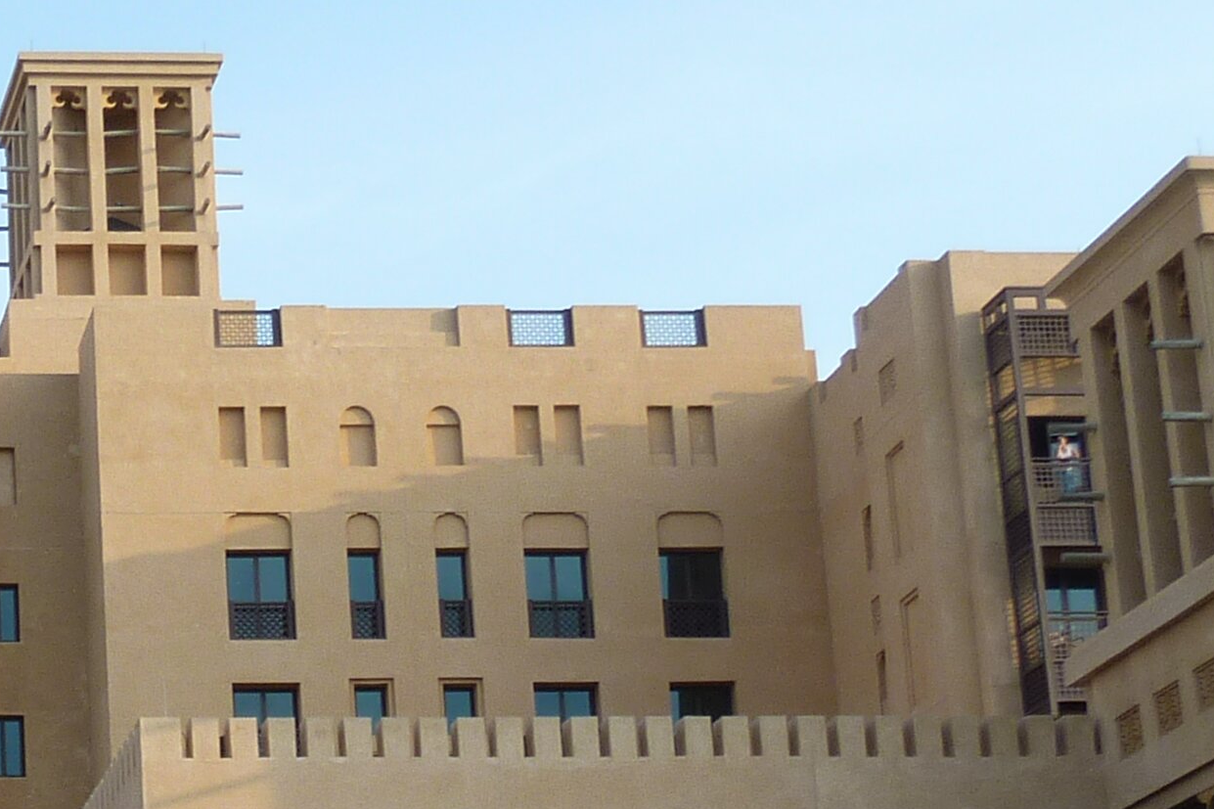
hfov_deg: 17.7
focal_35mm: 107
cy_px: 774
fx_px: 3608
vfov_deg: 12.7
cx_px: -416
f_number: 4
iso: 80
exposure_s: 1/250
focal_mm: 5.7
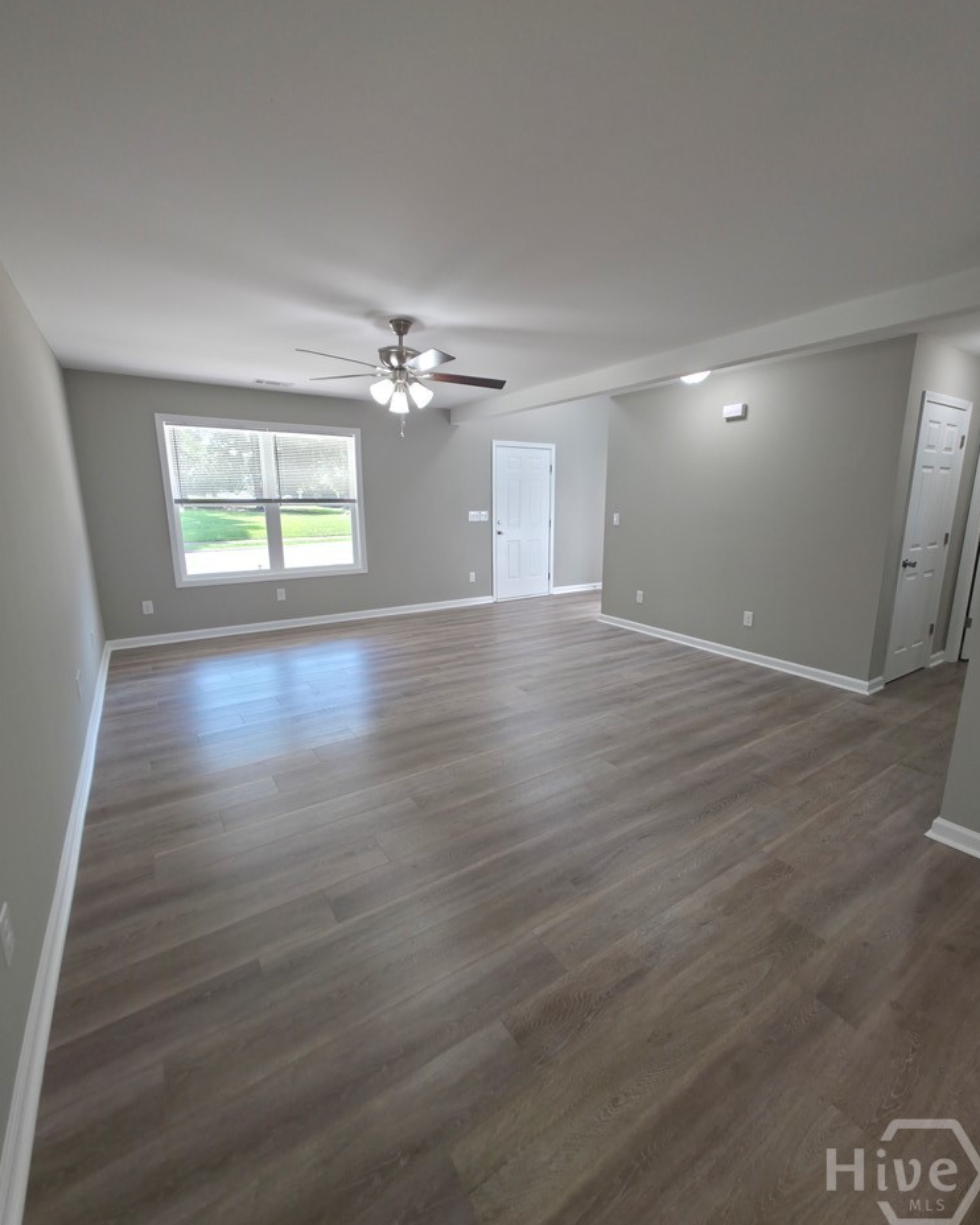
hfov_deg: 87.9
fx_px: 508
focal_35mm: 14
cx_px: 501
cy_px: 599
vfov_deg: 100.7
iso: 64
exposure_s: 1/60
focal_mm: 2.2
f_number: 1.9
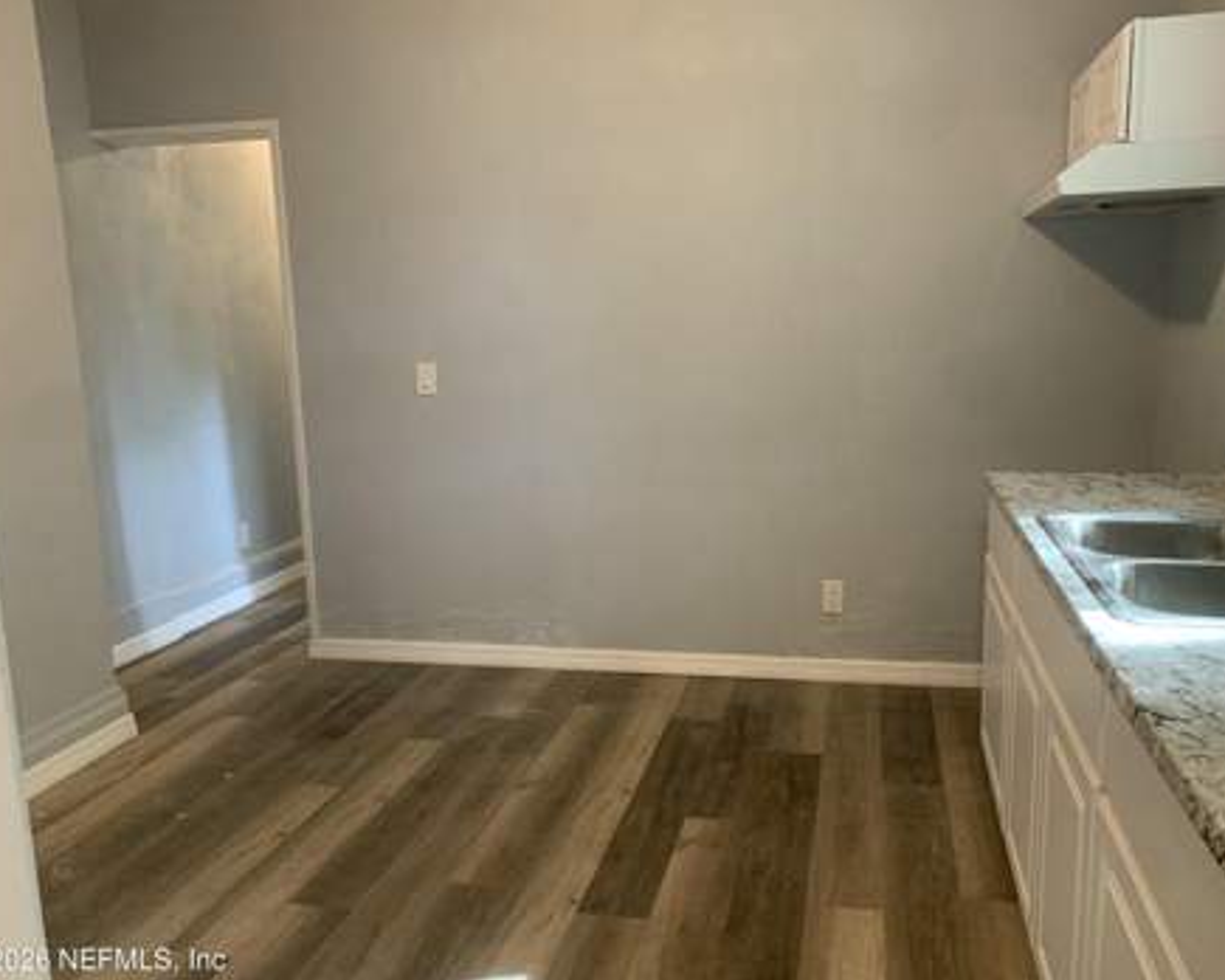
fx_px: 1015
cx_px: 639
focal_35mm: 28
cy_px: 497
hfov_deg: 62.2
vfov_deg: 51.5
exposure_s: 1/60
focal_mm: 4.25
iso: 250
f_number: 1.8
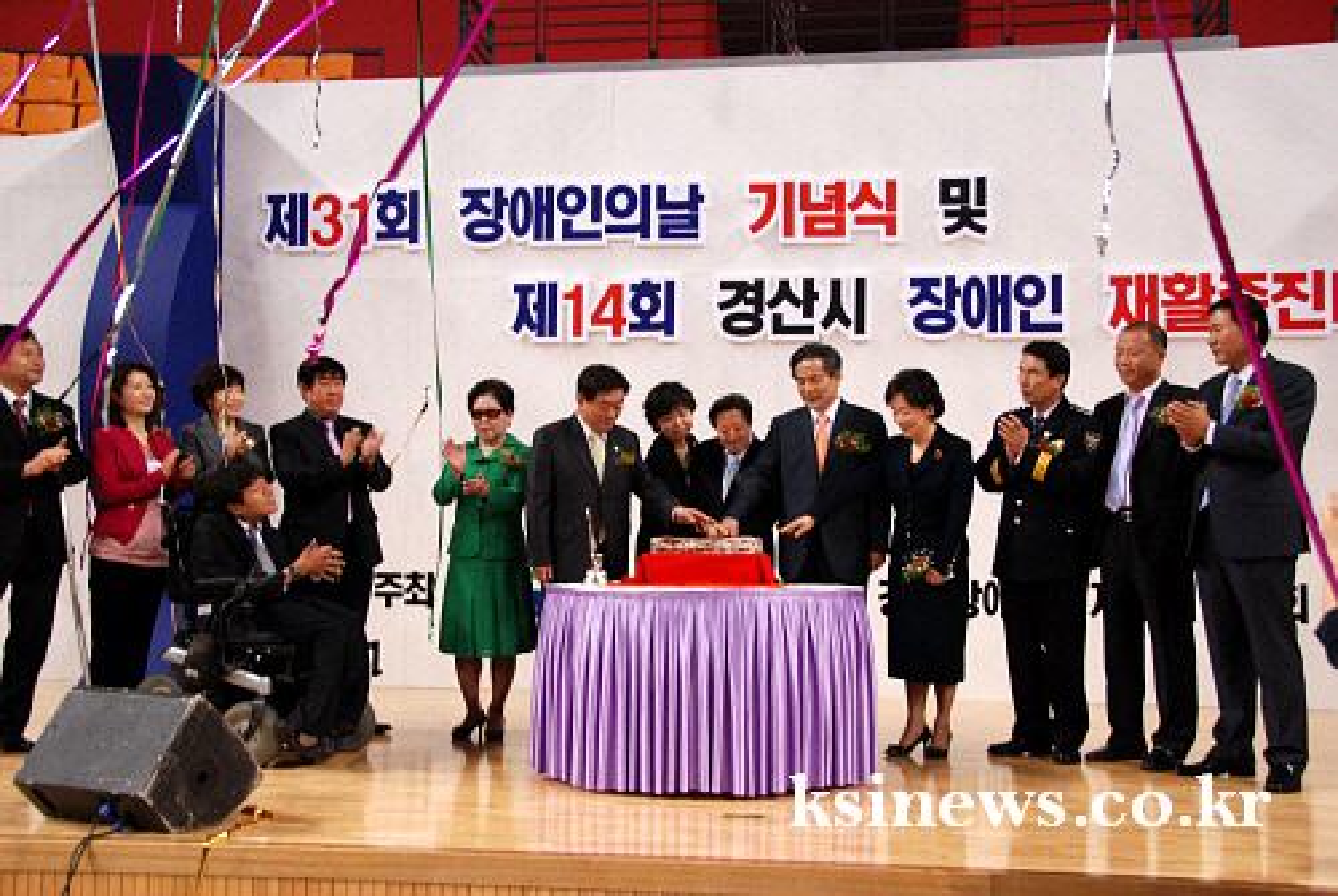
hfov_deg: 49.5
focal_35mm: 39
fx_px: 1452
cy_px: 448
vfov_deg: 34.3
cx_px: 669
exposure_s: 1/60
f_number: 4
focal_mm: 26
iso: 400
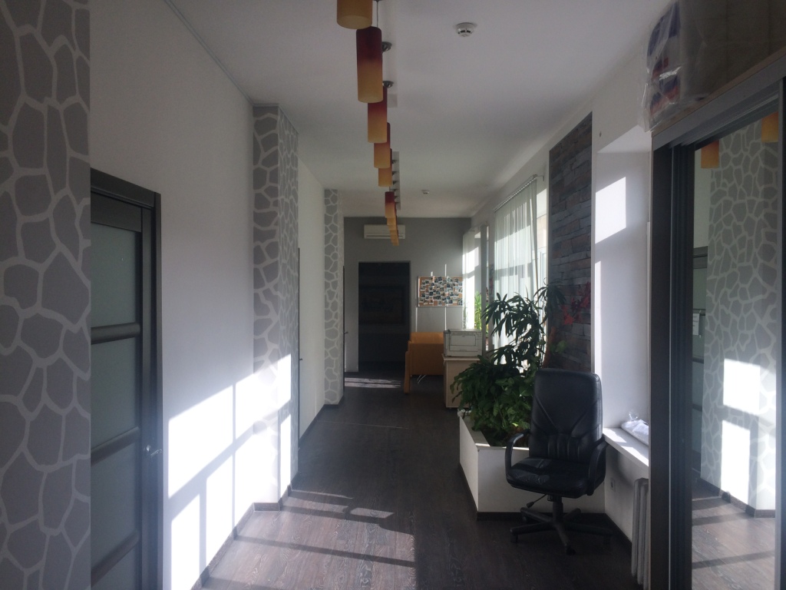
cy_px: 295
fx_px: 658
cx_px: 393
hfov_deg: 61.7
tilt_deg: -2.0
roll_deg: +0.3
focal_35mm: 29
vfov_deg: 48.2
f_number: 2.2
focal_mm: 4.15
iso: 32
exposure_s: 1/733
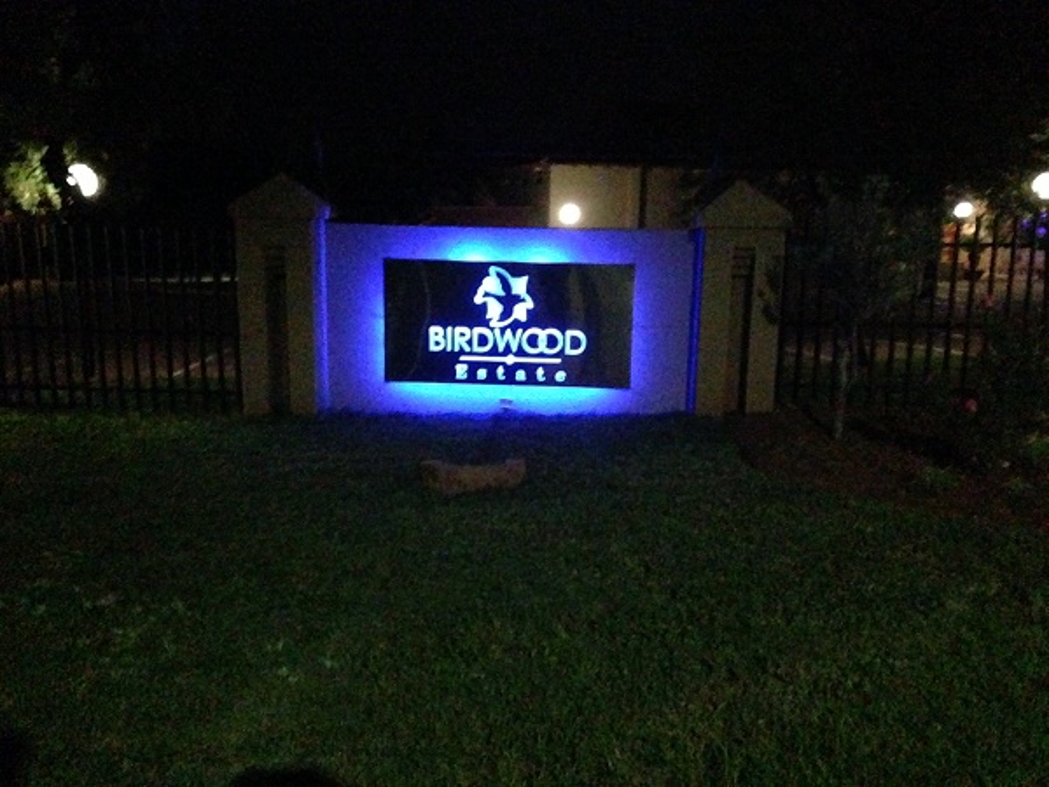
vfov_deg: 42.9
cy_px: 394
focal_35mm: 33
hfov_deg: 55.4
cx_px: 524
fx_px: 1000
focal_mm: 4.12
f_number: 2.4
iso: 3200
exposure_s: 1/15
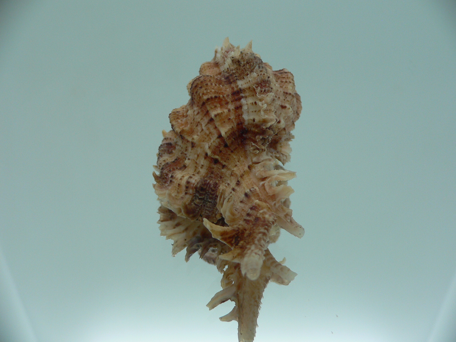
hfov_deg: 52.6
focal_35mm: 35
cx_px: 228
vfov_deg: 40.7
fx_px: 461
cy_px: 171
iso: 80
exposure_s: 1/60
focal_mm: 4.6
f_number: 2.8
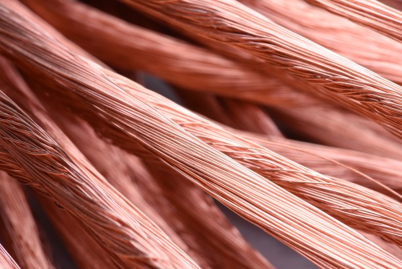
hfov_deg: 19.4
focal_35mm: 105
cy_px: 134
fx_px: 1173
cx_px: 201
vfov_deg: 13.1
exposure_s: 1/60
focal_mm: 105
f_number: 25
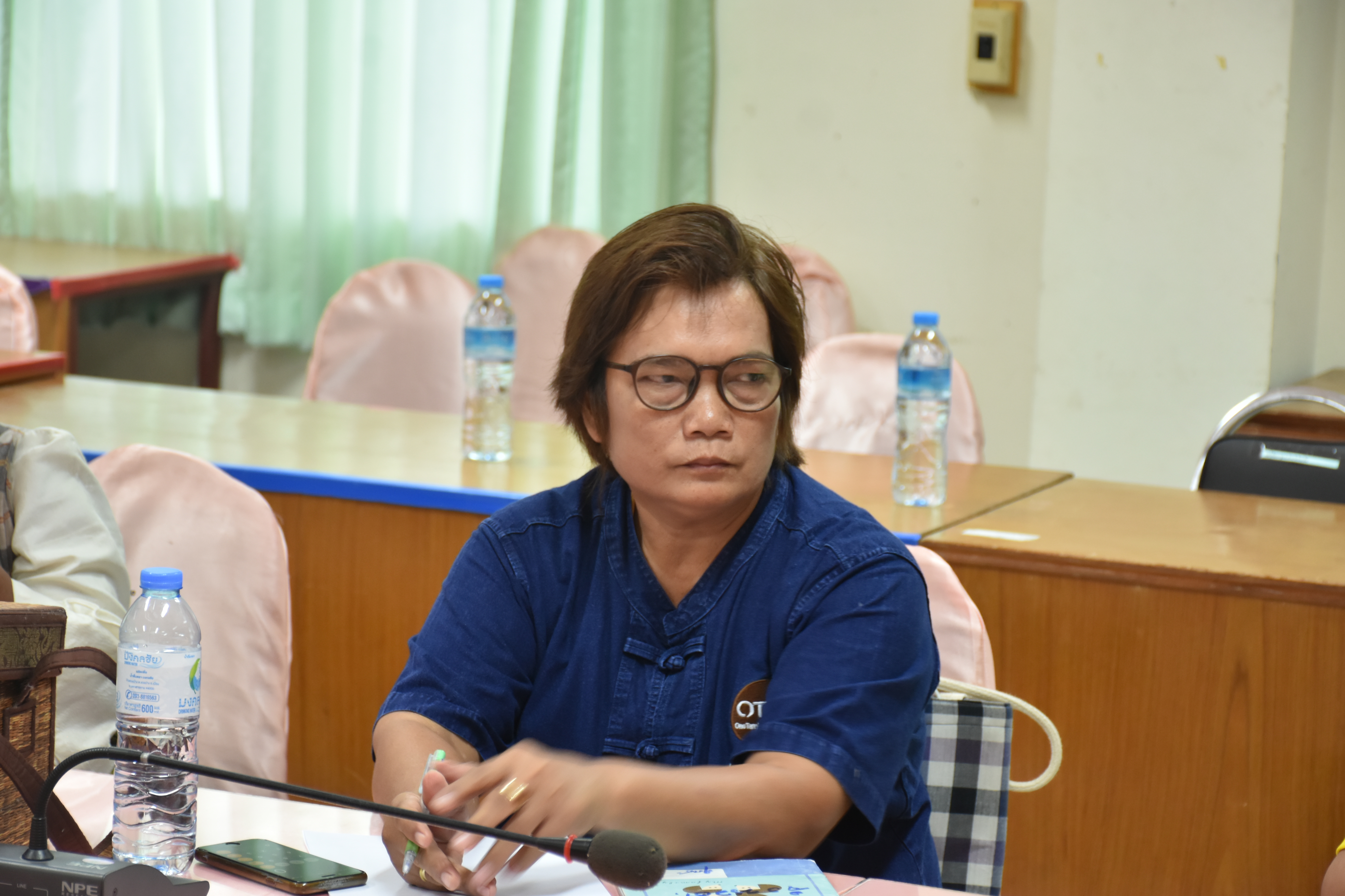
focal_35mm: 105
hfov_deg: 19.5
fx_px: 3923
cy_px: 448
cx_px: 672
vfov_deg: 13.0
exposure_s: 1/30
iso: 800
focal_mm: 70
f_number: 5
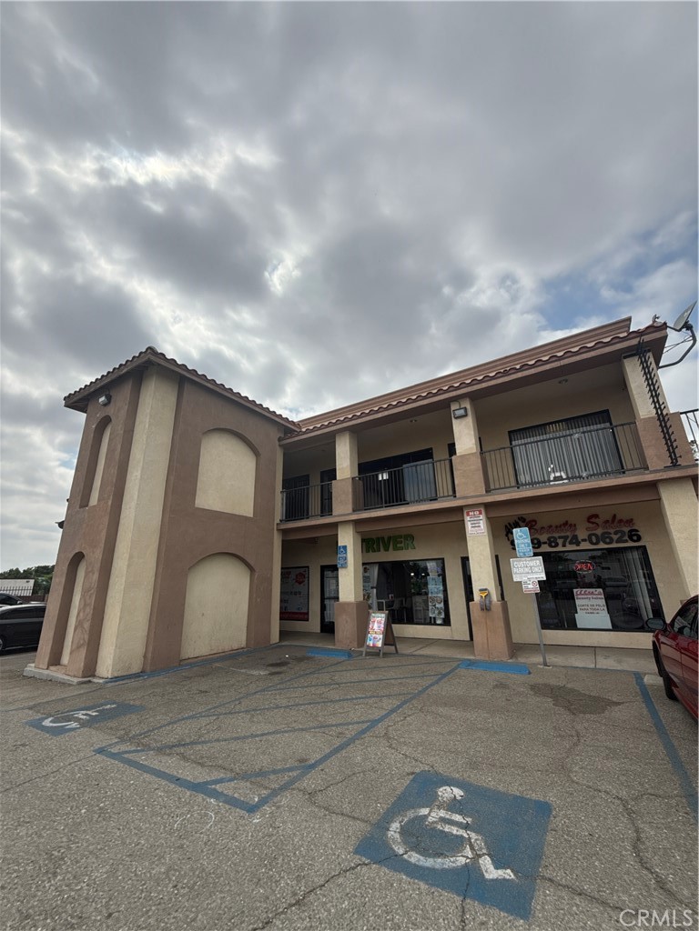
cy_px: 466
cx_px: 350
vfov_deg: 102.1
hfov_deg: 85.7
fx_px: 377
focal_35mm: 14
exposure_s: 1/4425
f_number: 2.2
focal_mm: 2.22
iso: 50
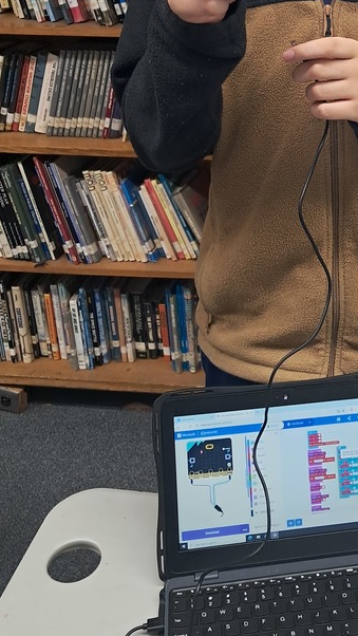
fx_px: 843
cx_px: 341
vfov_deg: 39.9
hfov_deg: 23.2
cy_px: 138
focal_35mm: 50
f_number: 1.8
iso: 125
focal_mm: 4
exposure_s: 1/60
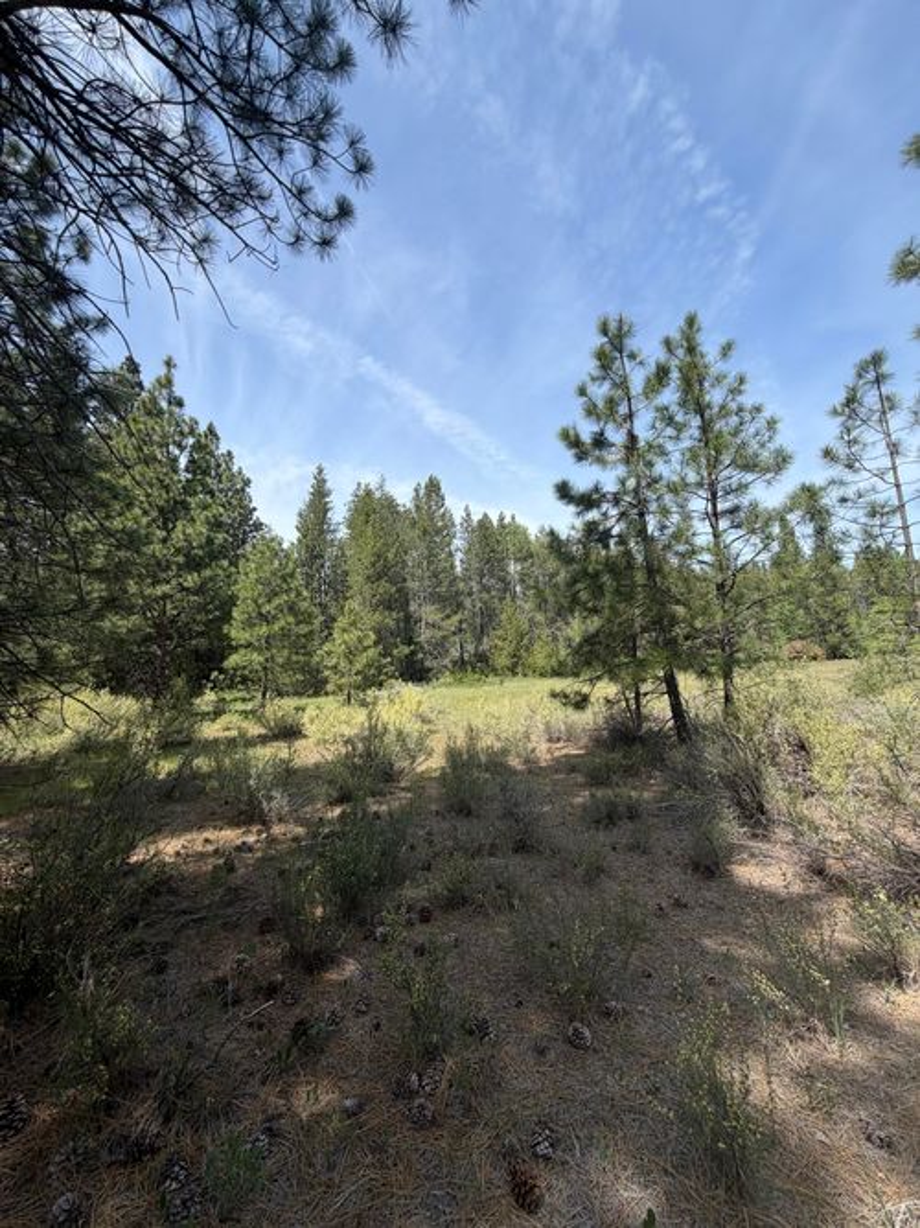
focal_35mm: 14
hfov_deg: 85.7
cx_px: 460
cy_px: 614
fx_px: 496
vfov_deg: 102.1
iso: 32
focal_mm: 2.22
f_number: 2.2
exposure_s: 1/770
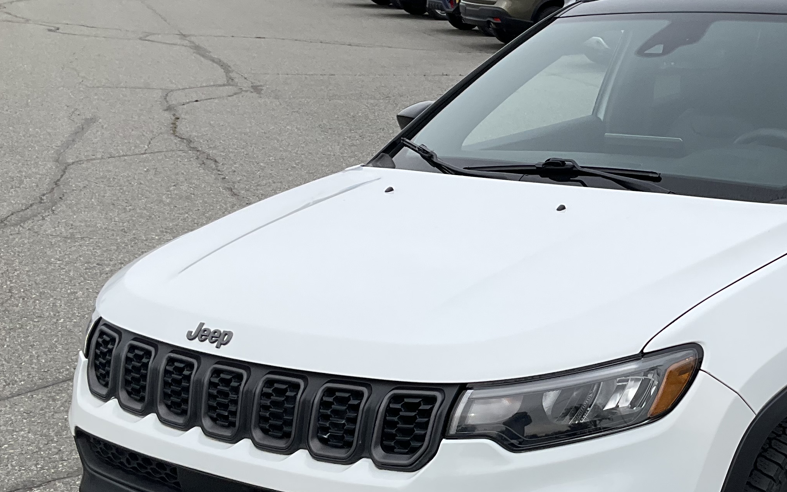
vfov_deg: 21.2
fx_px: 1308
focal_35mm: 61
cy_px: 313
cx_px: 698
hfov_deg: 32.0
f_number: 1.8
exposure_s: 1/962
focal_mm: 3
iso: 25
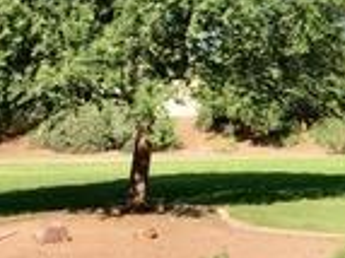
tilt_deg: -1.8
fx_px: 1295
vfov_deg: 11.4
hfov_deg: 14.5
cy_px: 128
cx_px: 461
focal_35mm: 130
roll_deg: +1.1
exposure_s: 1/1202
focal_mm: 4.15
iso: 25
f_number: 2.2
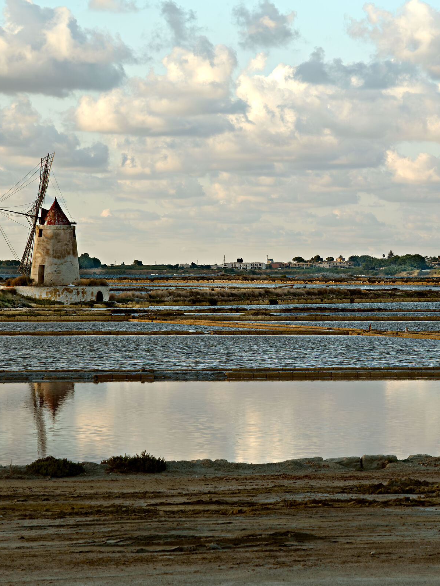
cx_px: 379
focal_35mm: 152
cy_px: 294
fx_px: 2575
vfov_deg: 13.0
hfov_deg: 9.7
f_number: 6.4
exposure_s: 1/500
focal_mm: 69.8
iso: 320
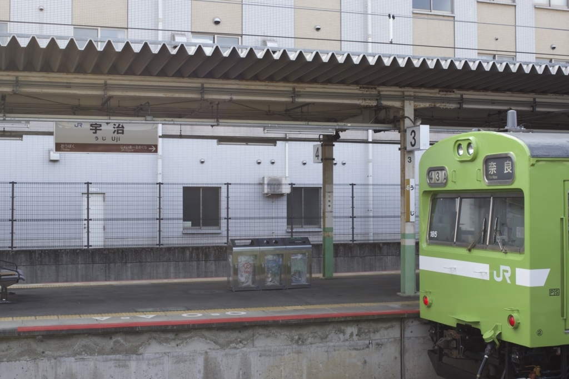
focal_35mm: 52
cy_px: 190
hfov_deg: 38.2
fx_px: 821
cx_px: 284
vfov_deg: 25.9
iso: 200
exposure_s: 1/60
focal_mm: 35
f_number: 9
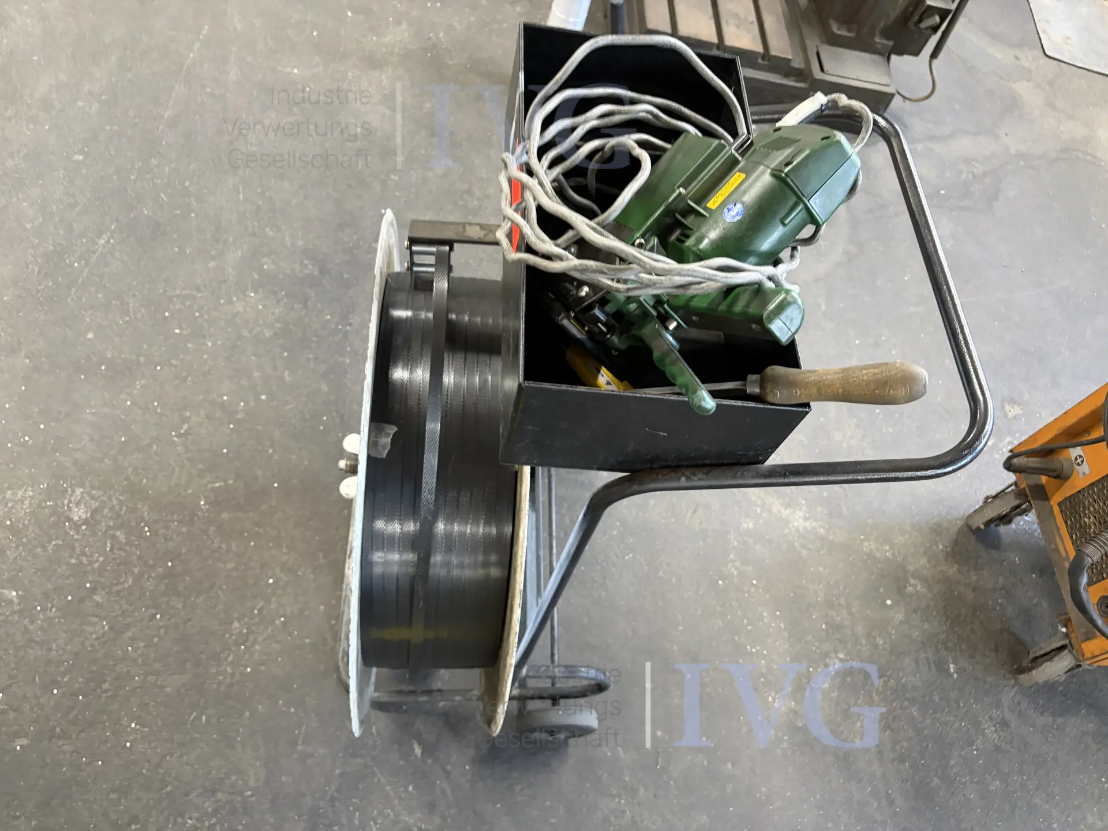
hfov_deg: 67.3
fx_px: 832
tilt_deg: -56.6
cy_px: 416
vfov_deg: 53.1
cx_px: 554
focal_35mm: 26
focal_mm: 5.96
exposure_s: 1/50
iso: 320
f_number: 1.6
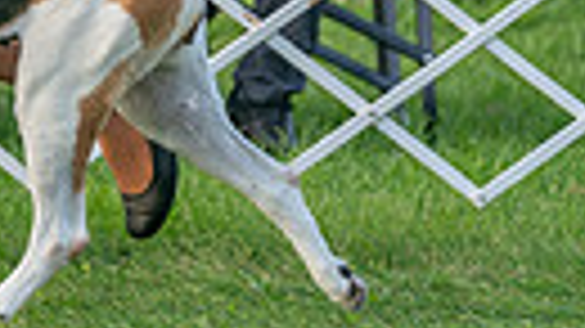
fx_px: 12358
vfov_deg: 1.5
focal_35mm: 797
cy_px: -261
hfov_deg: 2.7
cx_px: -225
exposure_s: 1/2000
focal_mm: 171
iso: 800
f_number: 3.2
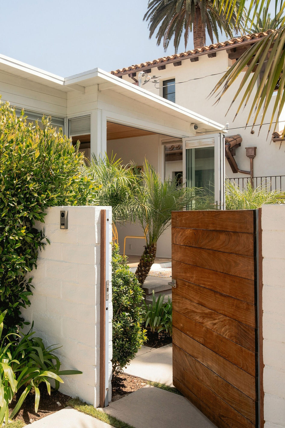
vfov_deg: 55.8
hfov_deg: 38.9
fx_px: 404
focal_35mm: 34
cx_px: 142
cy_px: 214
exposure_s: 1/500
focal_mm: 34
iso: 640
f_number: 7.1
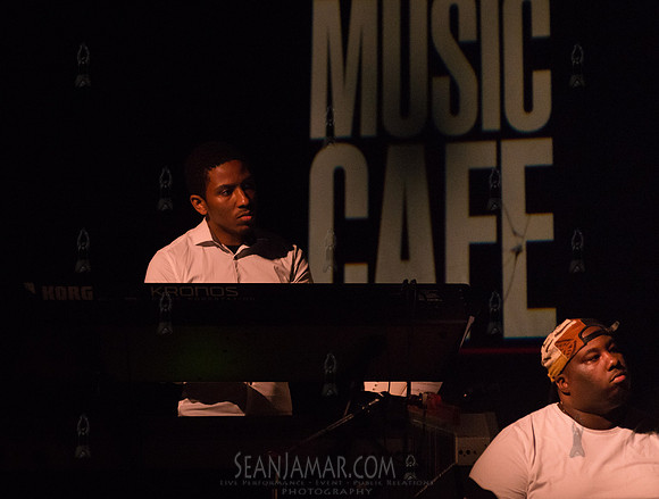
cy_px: 255
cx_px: 220
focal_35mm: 255
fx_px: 4877
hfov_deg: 7.7
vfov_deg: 5.9
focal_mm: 200
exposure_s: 1/320
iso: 4000
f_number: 2.8
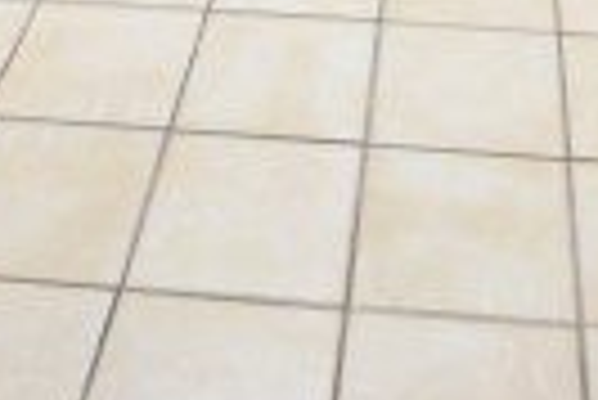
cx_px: 333
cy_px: -584
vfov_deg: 12.7
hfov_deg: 25.0
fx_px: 1347
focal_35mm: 81
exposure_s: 1/20
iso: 800
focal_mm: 10
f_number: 3.5
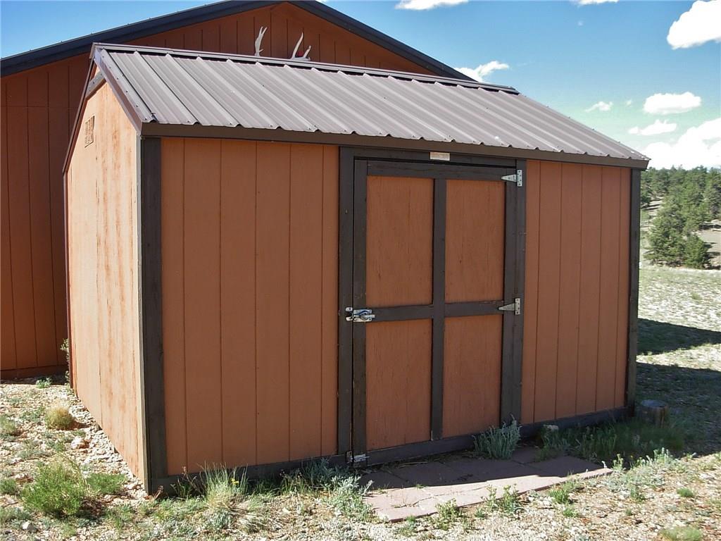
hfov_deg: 49.0
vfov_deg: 37.7
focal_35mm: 38
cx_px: 360
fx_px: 791
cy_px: 270
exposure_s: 1/430
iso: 79
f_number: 2.9
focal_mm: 6.3
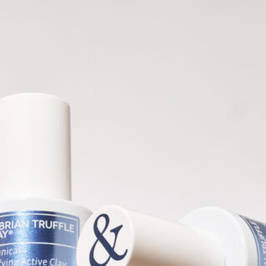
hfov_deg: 8.2
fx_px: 1852
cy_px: 209
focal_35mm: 213
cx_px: 140
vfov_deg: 8.2
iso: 64
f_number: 22
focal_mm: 105
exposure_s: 1/160
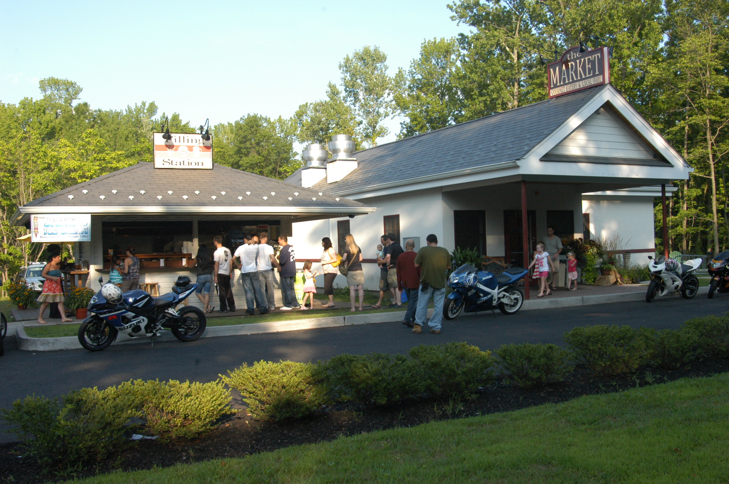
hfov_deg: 53.2
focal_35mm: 36
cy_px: 242
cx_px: 364
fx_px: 728
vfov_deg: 36.8
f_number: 11
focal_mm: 24
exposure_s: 1/200
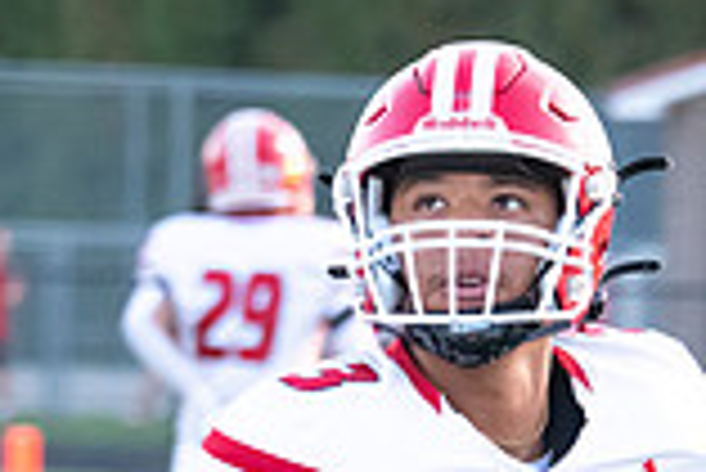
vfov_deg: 2.5
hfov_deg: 3.7
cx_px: 319
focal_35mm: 553
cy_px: 560
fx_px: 10855
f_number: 5.6
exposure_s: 1/800
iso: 4000
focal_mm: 150
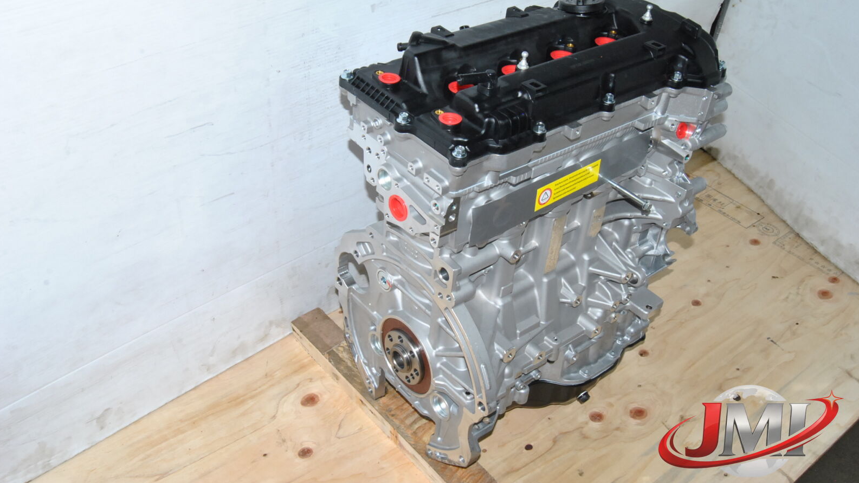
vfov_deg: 32.3
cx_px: 429
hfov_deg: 54.6
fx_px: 832
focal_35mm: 37
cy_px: 206
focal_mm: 23
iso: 800
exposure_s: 1/200
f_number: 16
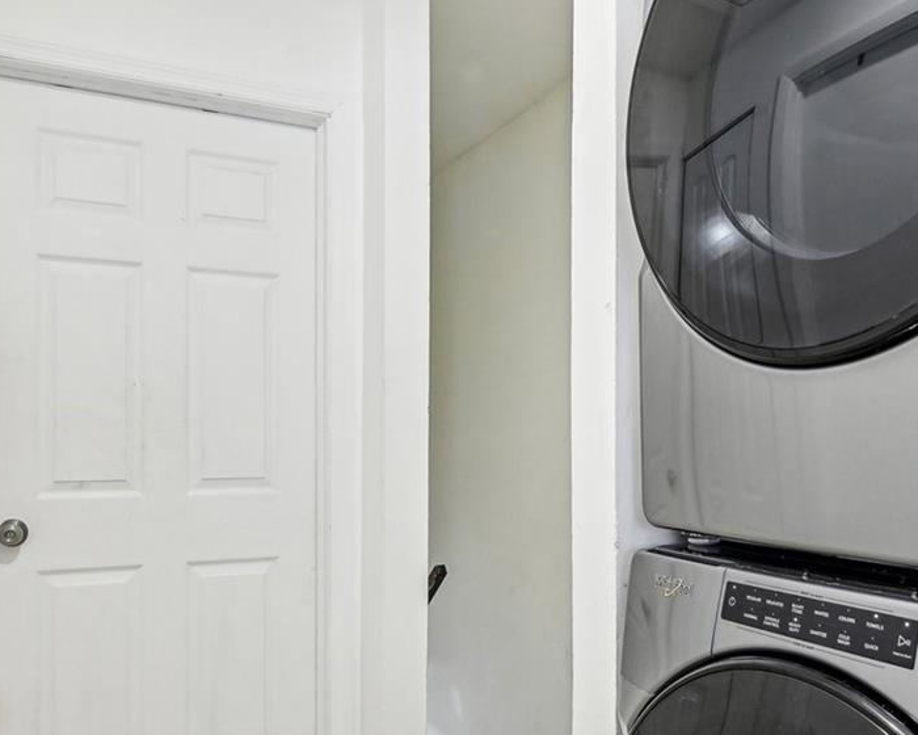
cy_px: 443
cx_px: 511
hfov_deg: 58.6
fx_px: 815
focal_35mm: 30
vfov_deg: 48.2
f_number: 7.1
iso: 280
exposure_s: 1/13
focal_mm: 14
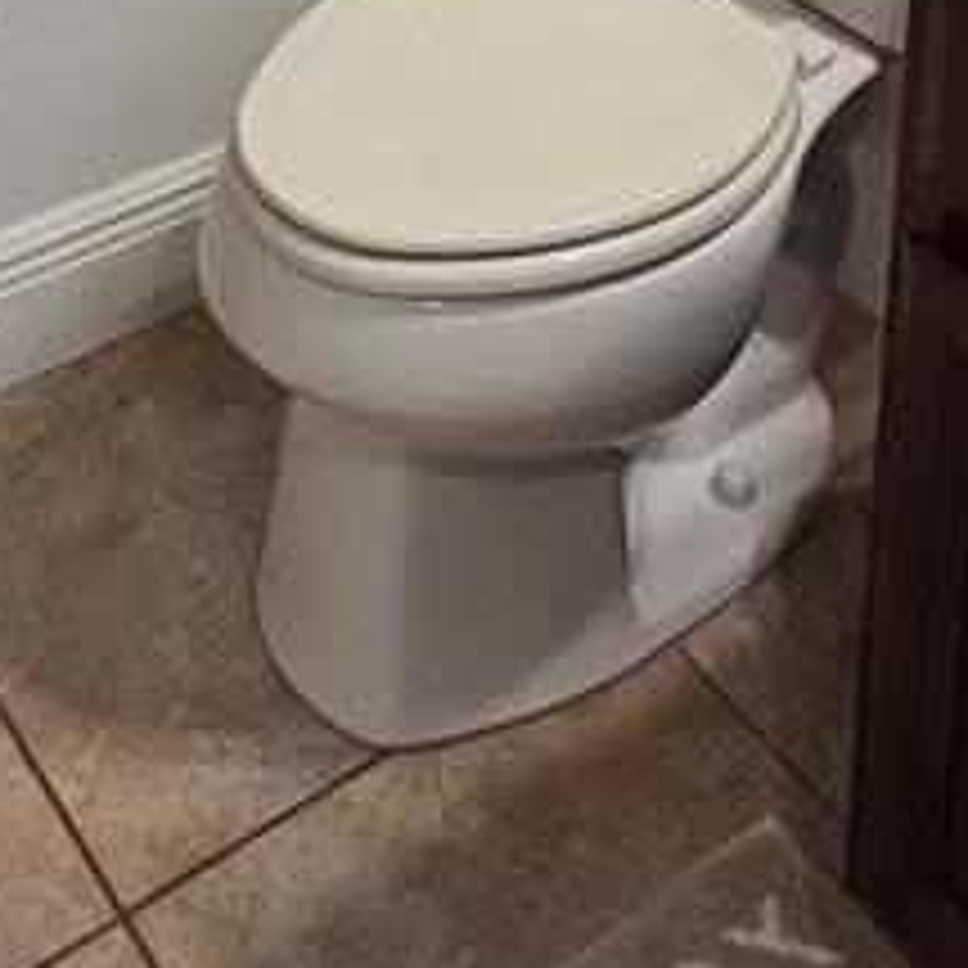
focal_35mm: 64
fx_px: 2025
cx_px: 270
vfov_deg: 18.2
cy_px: -963
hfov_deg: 26.6
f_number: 2.2
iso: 160
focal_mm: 2.2
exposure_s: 1/60
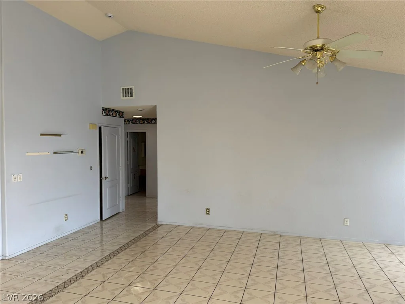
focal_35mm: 24
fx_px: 281
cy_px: 152
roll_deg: +1.9
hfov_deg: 71.6
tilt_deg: -1.1
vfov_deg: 56.8
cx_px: 202
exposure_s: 1/136
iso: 160
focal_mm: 6.76
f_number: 1.78
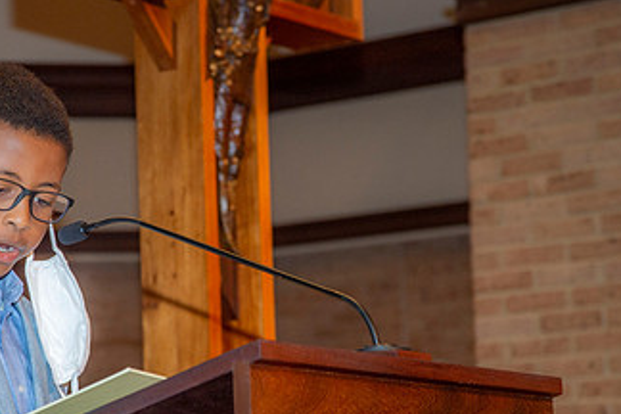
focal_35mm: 152
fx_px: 2622
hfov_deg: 13.5
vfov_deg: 9.0
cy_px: 305
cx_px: 161
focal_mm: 85
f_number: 5.6
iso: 1600
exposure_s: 1/200
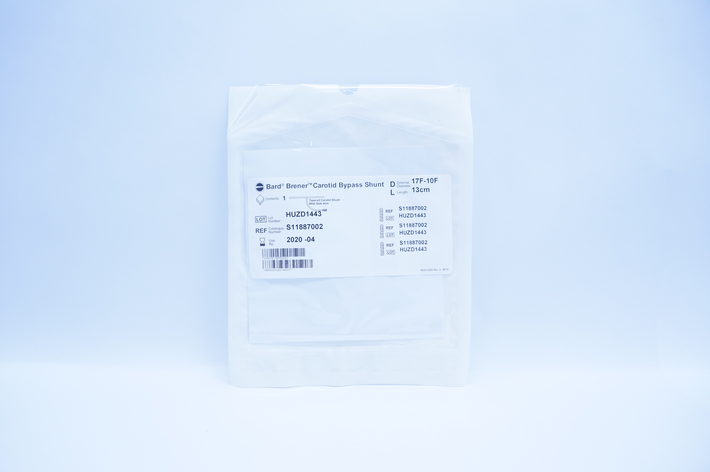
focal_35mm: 27
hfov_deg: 67.4
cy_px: 236
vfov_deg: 47.8
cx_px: 355
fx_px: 532
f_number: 4.5
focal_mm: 18
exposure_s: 1/200
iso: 800
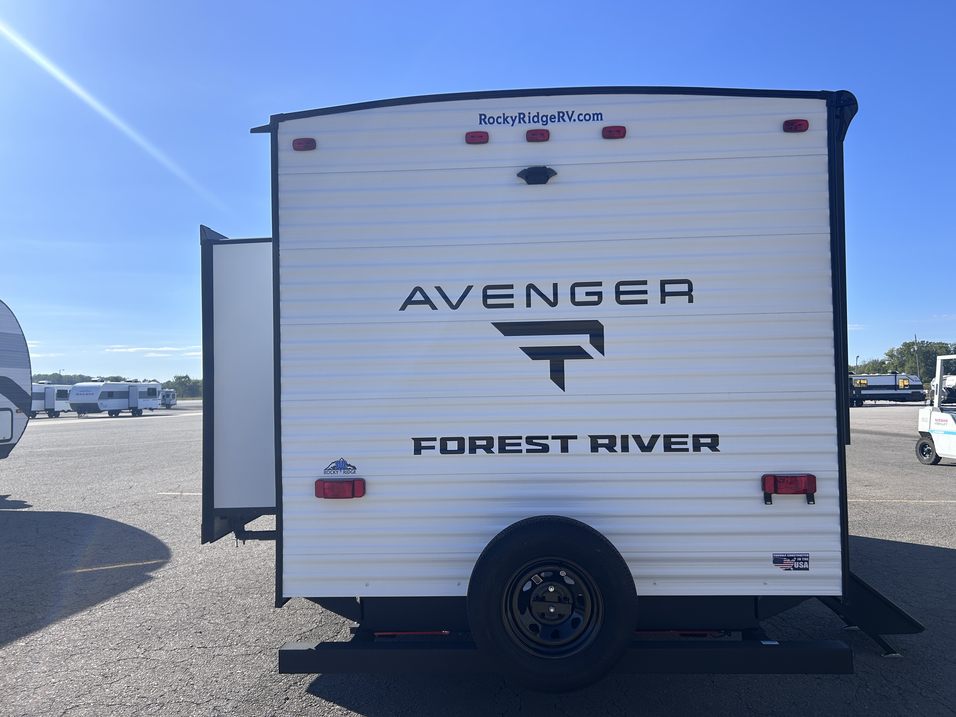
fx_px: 718
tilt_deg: +2.3
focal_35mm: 26
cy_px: 358
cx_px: 478
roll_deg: +0.9
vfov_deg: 53.1
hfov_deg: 67.3
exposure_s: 1/4831
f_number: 1.5
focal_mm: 5.7
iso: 50
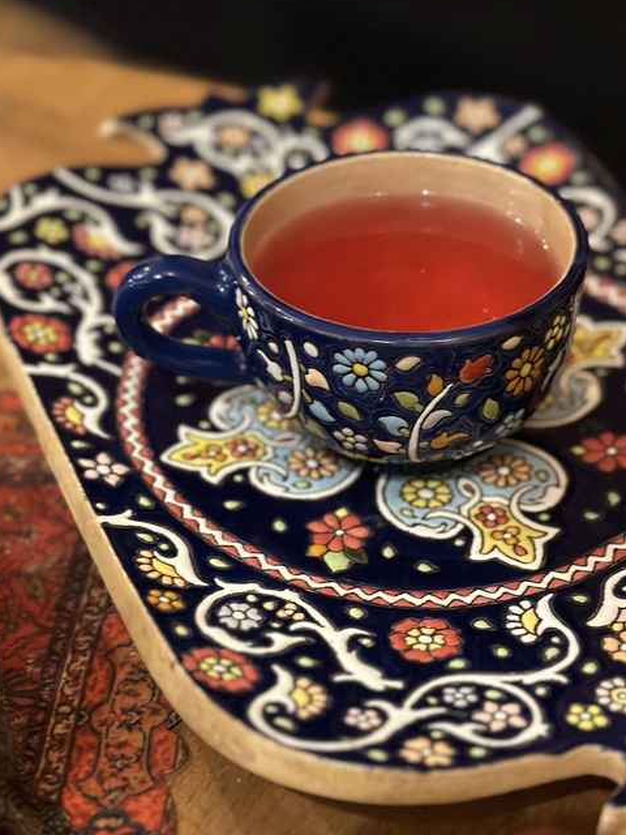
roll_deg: -1.1
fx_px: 1447
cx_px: 363
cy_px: 461
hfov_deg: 24.4
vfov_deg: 32.2
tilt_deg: -41.9
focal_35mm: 60
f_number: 1.78
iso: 640
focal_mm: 6.86
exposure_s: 1/25
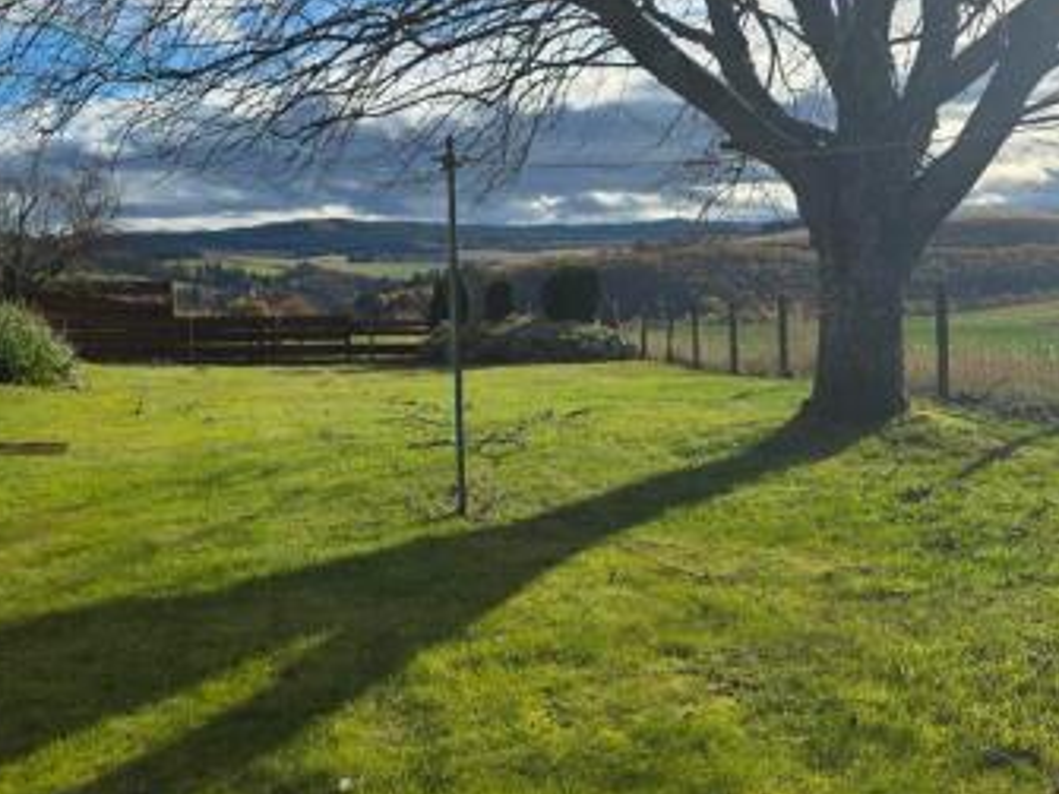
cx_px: 416
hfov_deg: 46.5
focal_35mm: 40
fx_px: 1223
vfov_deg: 35.9
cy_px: 454
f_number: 1.7
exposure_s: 1/7061
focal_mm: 6.3
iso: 80
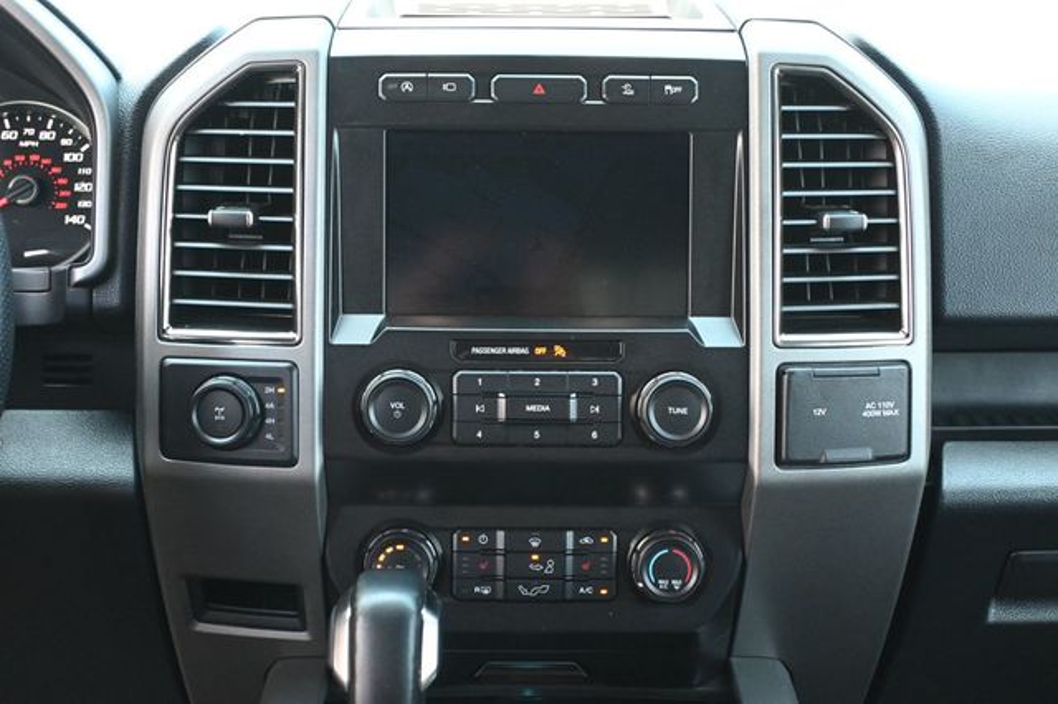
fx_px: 1674
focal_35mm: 57
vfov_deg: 23.8
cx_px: 529
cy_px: 352
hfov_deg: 35.1
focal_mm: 38
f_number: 5.6
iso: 3200
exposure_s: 1/100
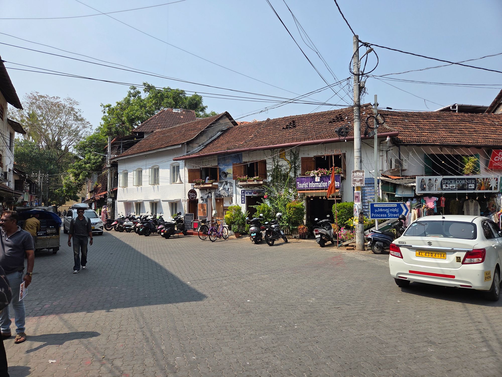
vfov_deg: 58.9
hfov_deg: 73.9
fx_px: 334
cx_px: 251
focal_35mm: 23
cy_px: 188
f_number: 1.8
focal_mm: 5.4
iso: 80
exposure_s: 1/5399
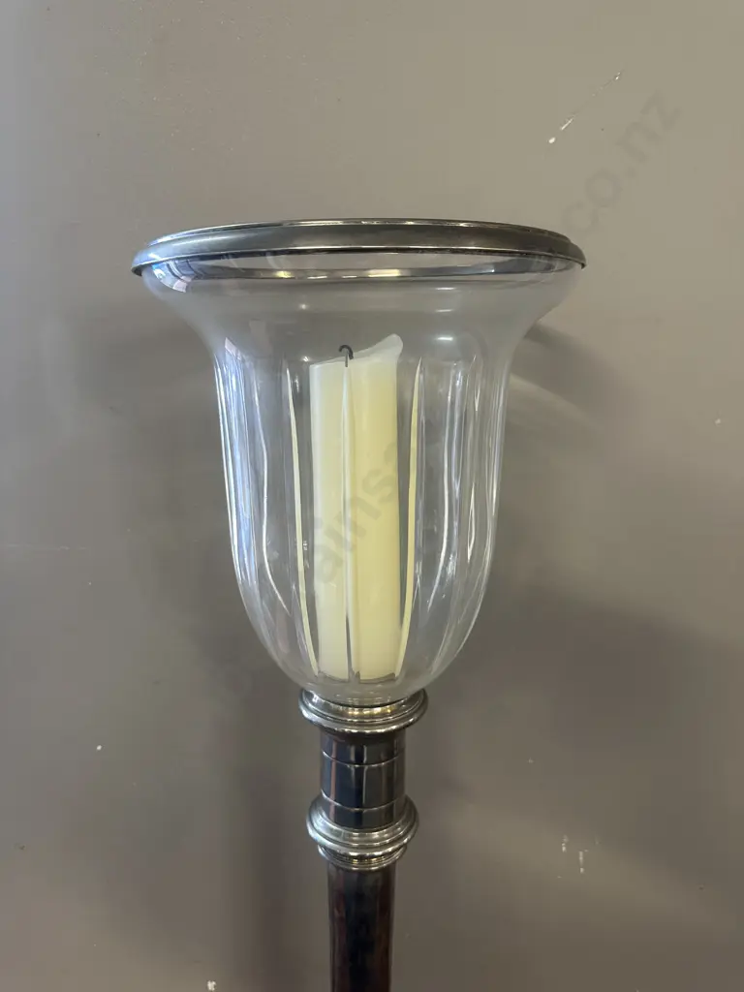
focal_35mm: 24
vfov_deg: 71.6
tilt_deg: -11.3
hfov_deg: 56.8
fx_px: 688
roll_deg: -2.3
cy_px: 496
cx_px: 372
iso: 200
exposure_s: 1/50
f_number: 1.78
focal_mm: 6.86
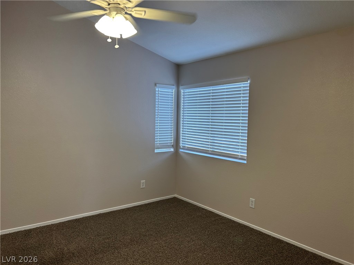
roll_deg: -0.4
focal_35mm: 26
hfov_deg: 67.3
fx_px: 266
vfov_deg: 53.1
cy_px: 132
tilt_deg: -0.8
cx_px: 177
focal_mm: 5.7
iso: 64
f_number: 1.5
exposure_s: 1/60
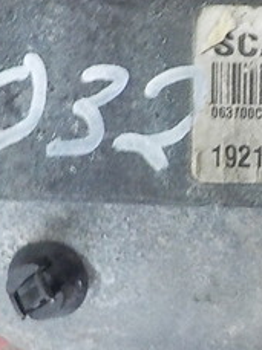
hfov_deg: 16.5
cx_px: 345
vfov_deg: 23.1
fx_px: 850
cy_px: 81
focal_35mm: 84
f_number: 3.3
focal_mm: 4.1
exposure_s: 1/20
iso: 400
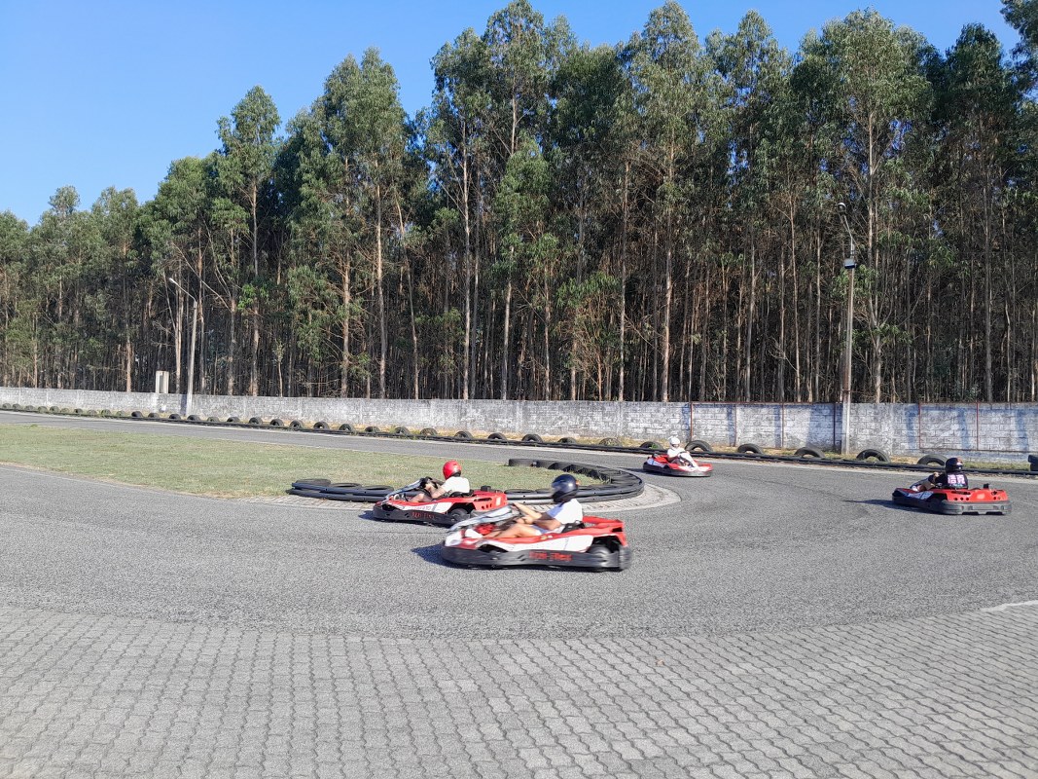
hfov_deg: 67.3
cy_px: 390
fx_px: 780
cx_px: 519
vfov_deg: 53.1
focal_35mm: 26
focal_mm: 3.98
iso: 40
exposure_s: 1/237
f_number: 1.8
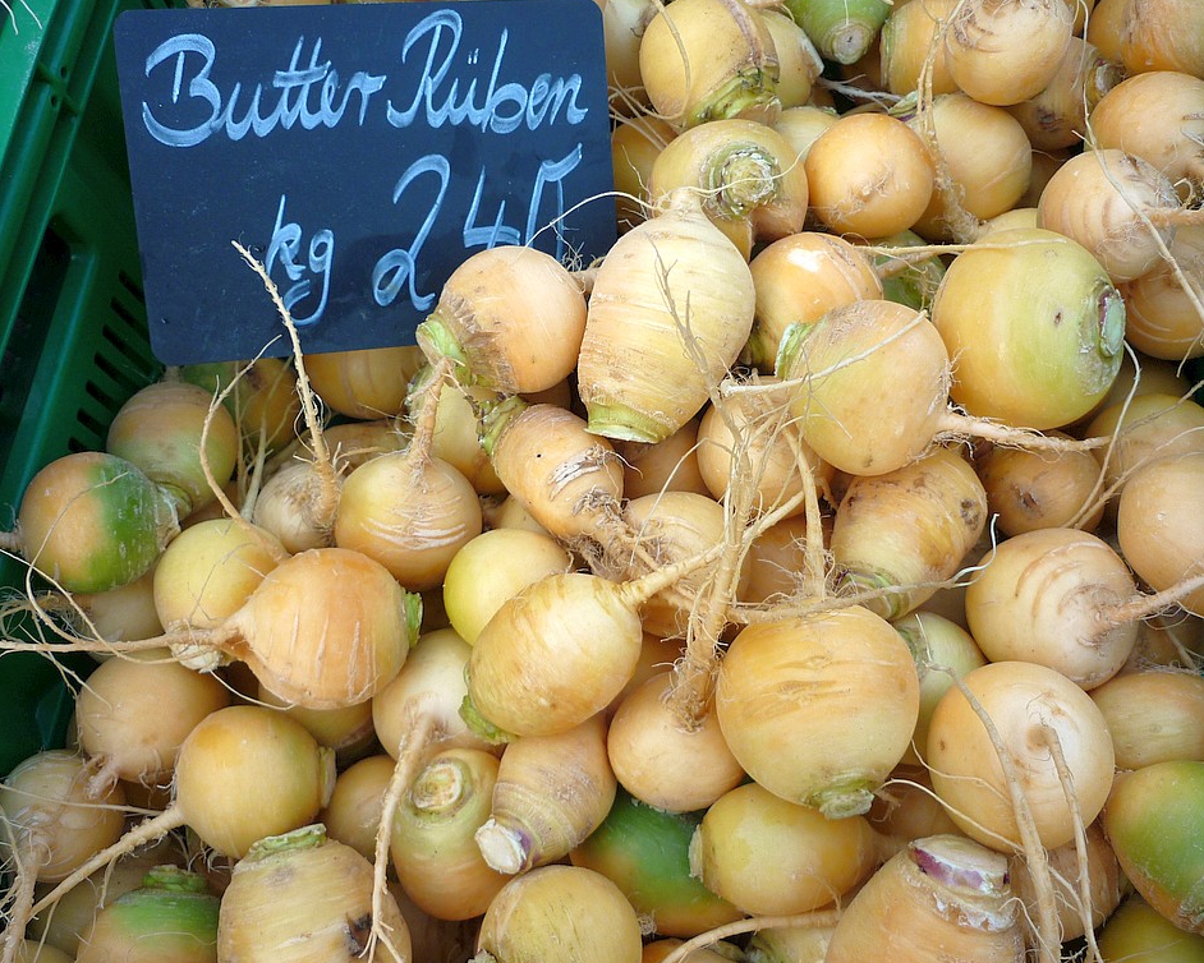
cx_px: 629
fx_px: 1247
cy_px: 478
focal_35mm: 35
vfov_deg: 42.2
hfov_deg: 51.5
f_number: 2.8
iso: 80
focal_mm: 5.5
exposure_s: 1/100
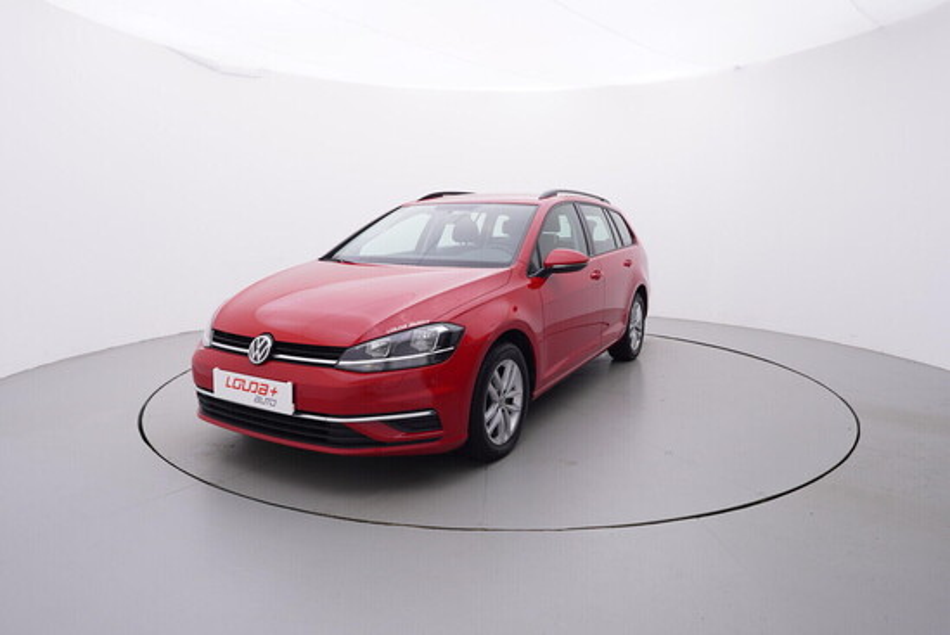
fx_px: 594
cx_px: 475
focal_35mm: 22
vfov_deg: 56.2
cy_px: 318
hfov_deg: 77.3
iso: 200
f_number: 5
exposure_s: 1/80
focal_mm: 15
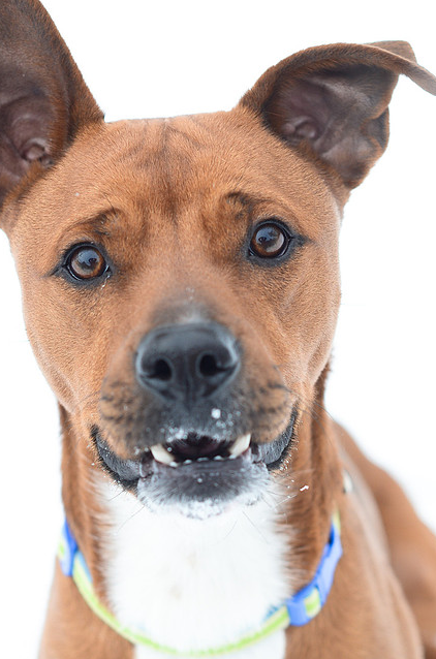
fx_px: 1826
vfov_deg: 20.5
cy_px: 364
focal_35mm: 100
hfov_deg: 13.6
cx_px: 202
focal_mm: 50
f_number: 3.5
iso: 200
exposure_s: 1/1250
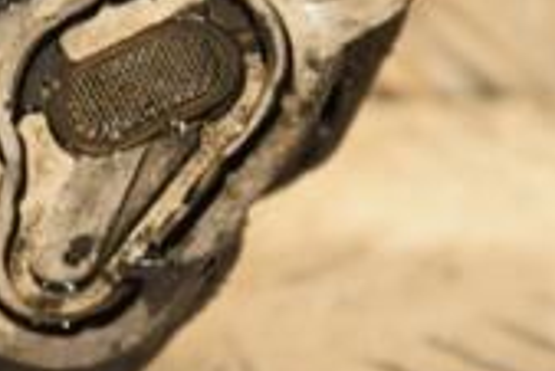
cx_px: -128
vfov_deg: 2.5
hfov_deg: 3.7
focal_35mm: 560
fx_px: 8637
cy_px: 69
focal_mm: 105
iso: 800
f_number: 5.6
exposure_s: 1/100
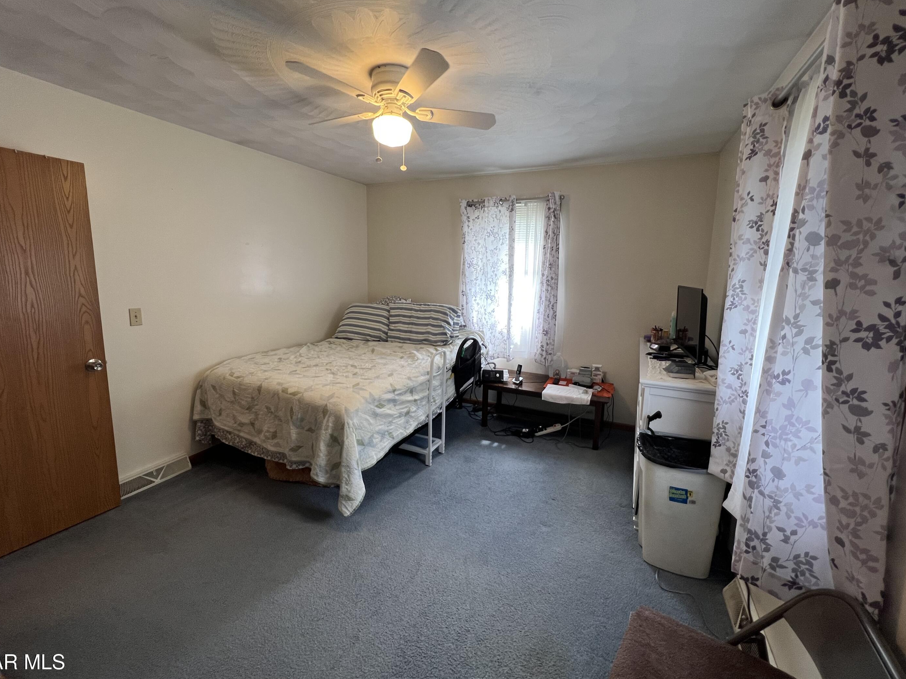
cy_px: 330
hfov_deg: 102.1
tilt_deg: -9.9
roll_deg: -1.5
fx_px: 366
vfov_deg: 85.6
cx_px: 447
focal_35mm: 14
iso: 125
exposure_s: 1/60
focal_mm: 1.57
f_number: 1.8
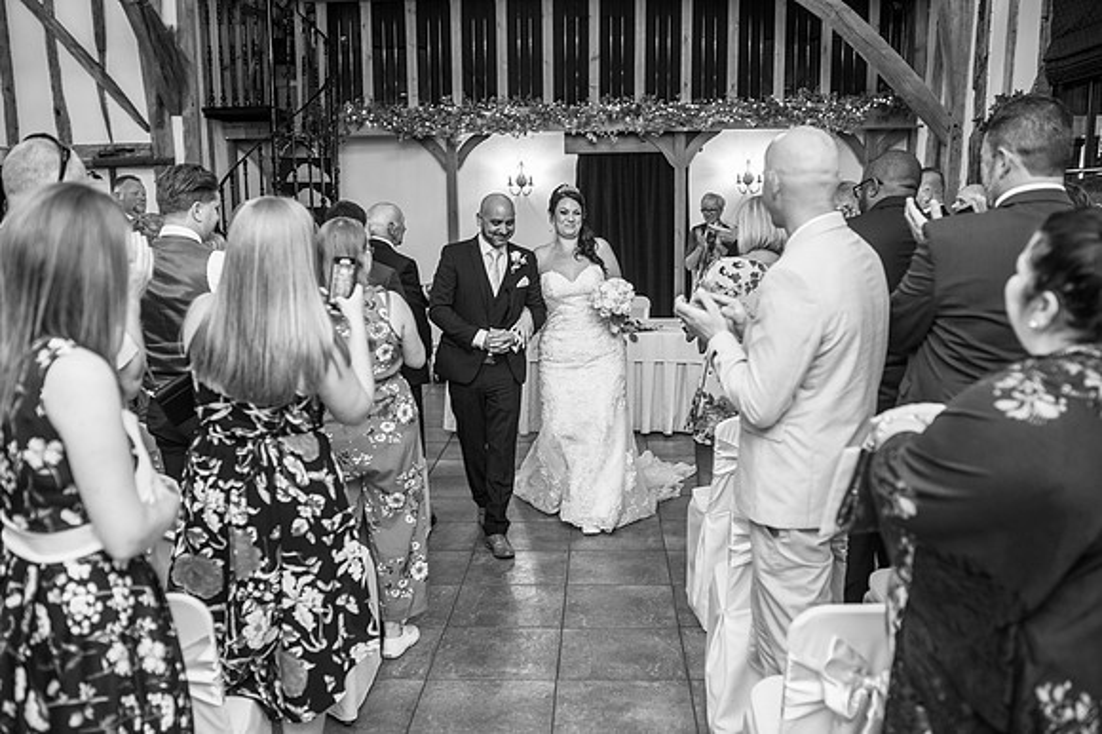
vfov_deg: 37.8
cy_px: 367
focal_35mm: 35
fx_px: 1071
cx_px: 551
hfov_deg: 54.5
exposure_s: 1/100
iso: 500
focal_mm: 35
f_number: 2.8
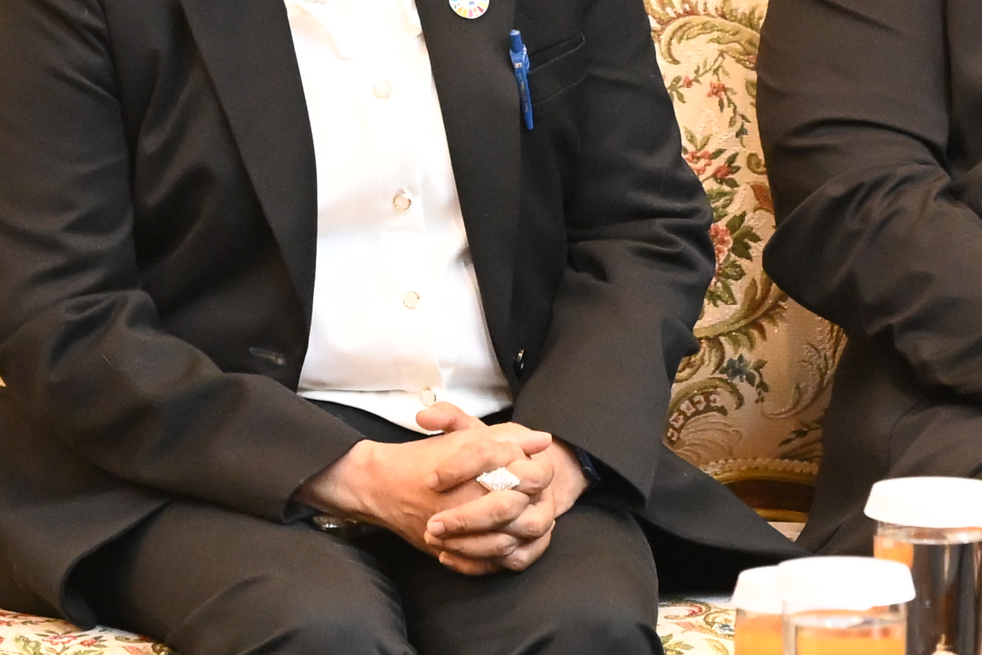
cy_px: 267
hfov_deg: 4.2
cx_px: 771
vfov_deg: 2.8
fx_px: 13527
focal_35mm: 496
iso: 6400
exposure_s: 1/125
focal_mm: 120
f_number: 4
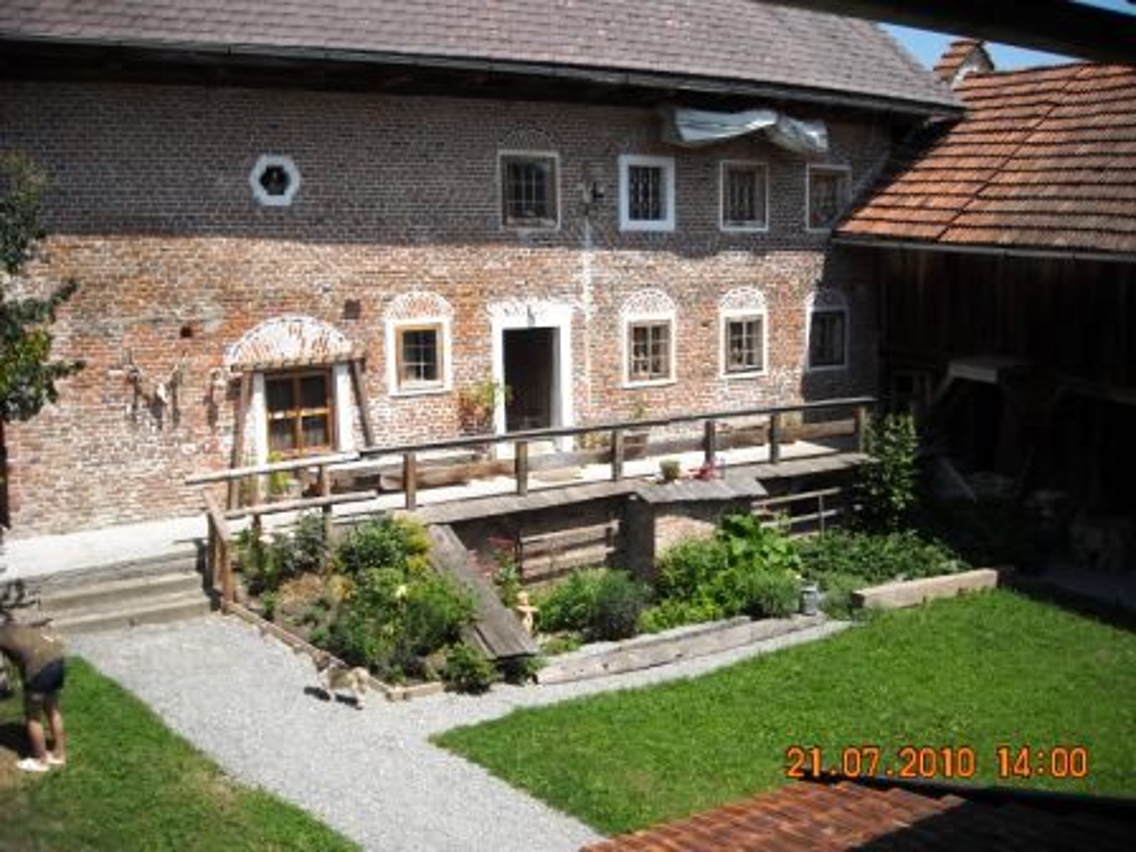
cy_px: 426
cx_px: 568
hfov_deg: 52.6
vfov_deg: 40.7
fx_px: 1149
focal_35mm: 35
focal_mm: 5.7
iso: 64
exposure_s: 1/296
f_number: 5.6
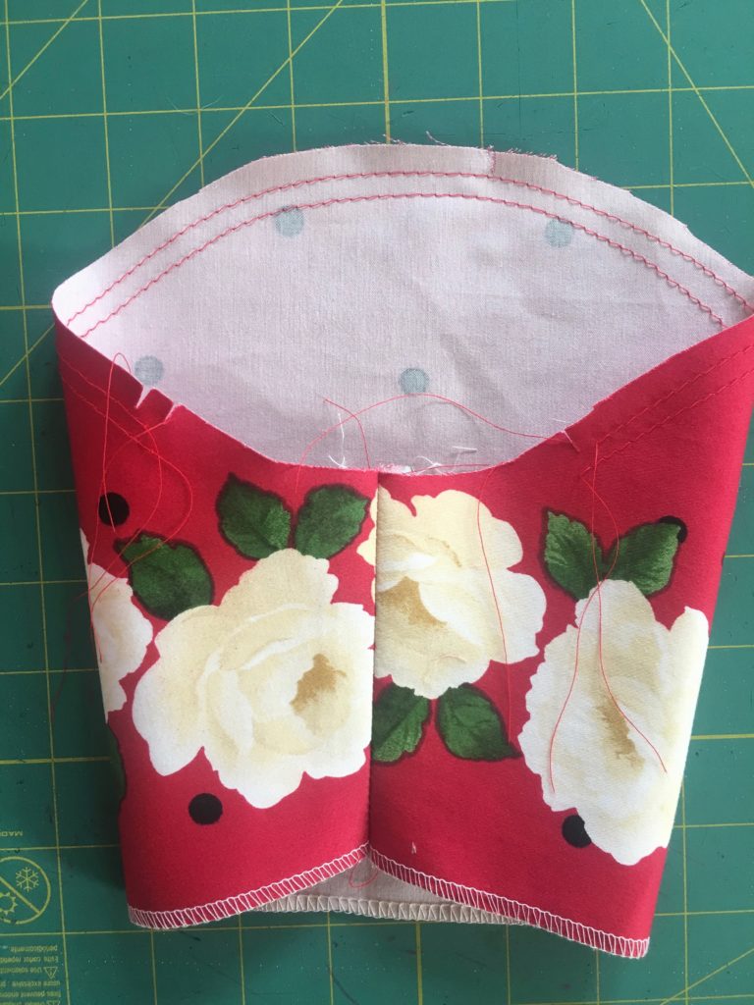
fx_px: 842
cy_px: 502
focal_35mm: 29
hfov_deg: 48.2
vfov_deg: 61.7
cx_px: 377
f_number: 2.2
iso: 40
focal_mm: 4.15
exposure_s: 1/30
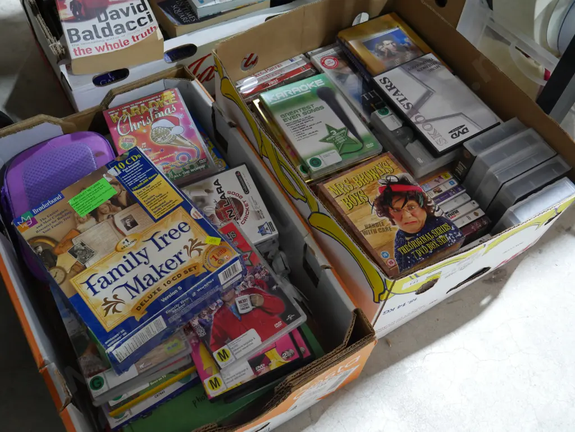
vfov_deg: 41.8
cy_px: 216
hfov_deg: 53.9
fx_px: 565
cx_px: 288
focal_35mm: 34
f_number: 4
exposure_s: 1/60
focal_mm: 17
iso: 1600
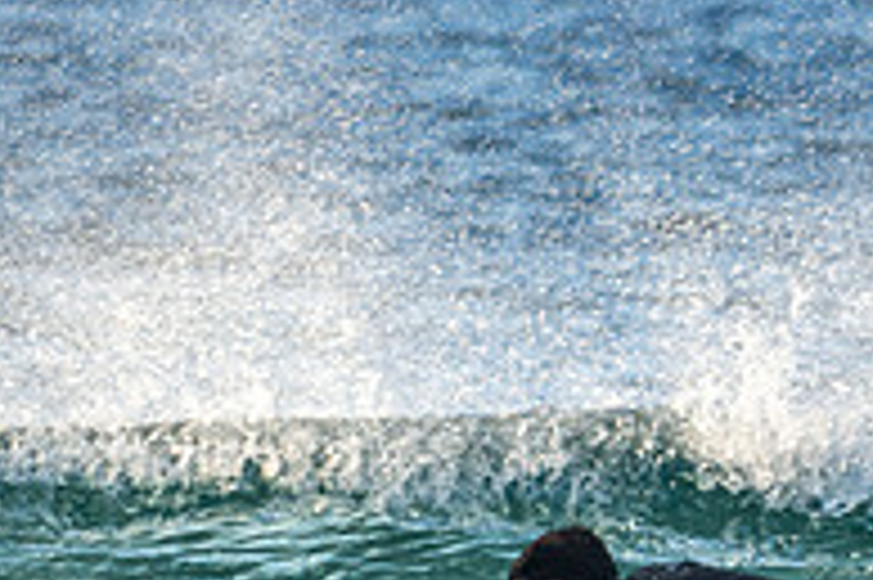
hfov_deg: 0.9
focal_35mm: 2240
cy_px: 713
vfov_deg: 0.6
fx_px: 54273
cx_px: 594
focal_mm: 500
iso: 280
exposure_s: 1/640
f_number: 5.6
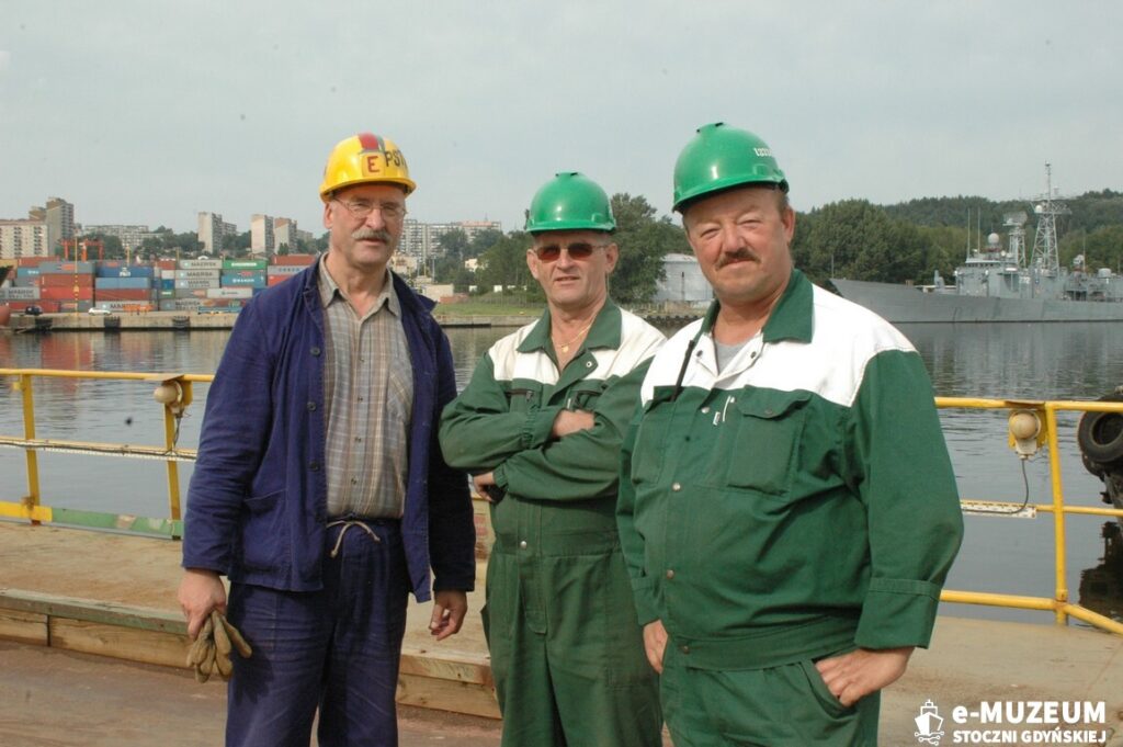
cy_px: 374
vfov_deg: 28.0
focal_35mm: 48
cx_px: 562
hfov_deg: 41.1
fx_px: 1496
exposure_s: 1/160
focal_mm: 32
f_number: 20
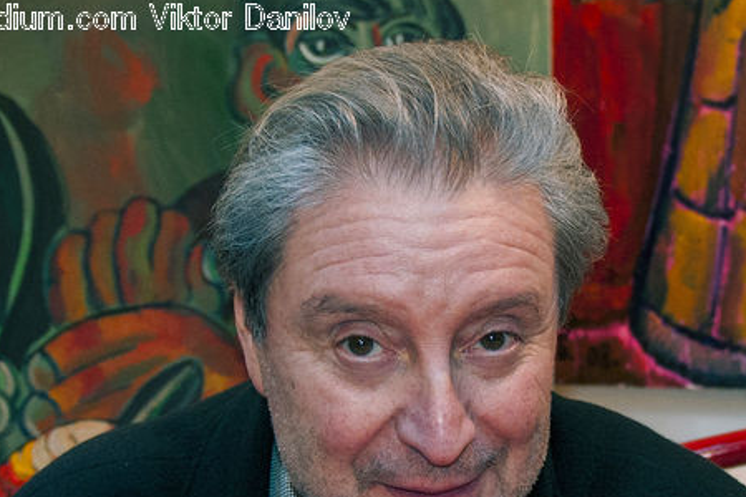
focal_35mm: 66
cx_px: 463
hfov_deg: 30.4
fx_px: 1368
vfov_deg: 20.1
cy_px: 475
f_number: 3.8
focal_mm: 22
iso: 500
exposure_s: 1/60
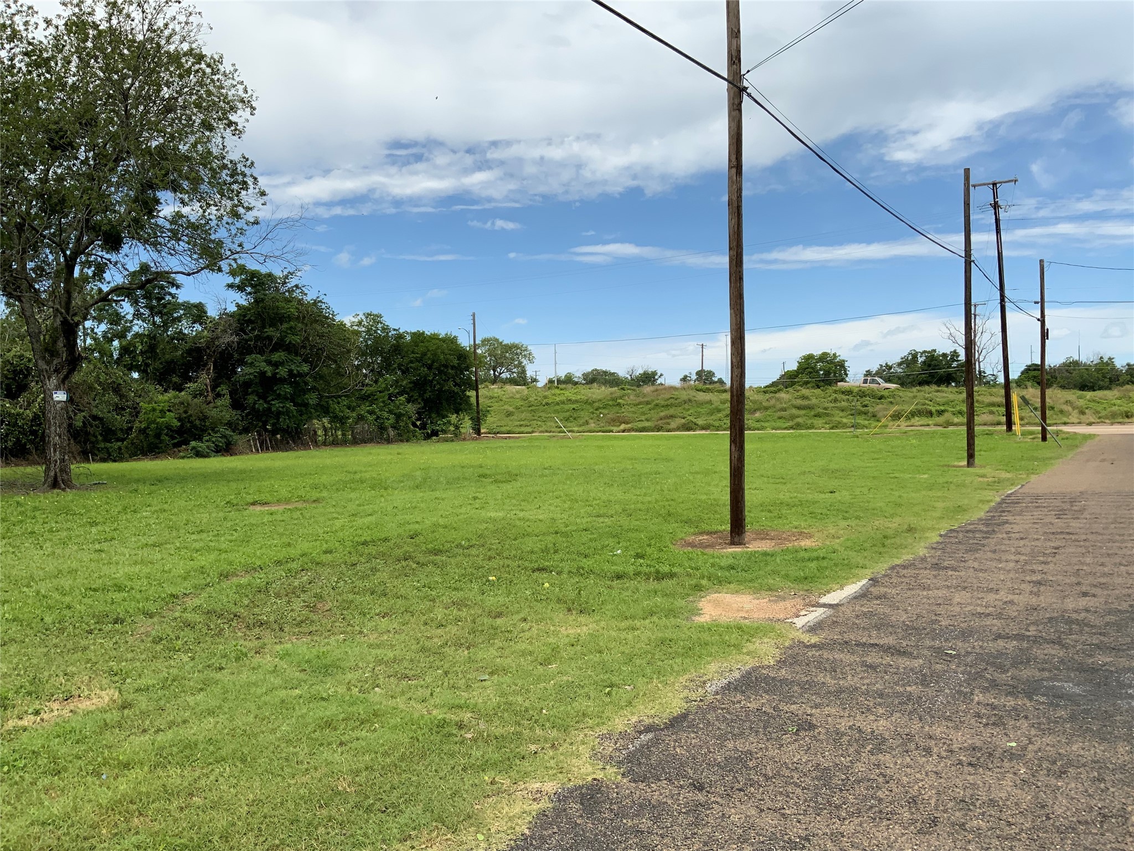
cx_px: 567
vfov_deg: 48.2
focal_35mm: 29
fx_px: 950
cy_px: 426
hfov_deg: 61.7
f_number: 1.8
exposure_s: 1/2427
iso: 16
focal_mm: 3
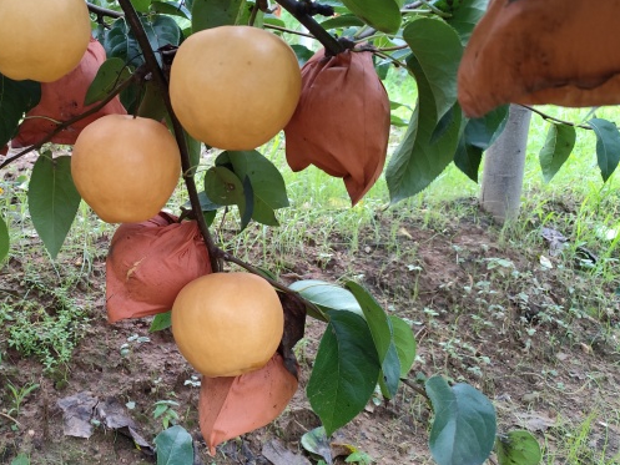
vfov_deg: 38.5
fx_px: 663
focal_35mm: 37
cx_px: 143
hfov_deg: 47.9
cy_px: 186
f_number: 1.65
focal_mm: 6.14
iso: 640
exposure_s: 1/50
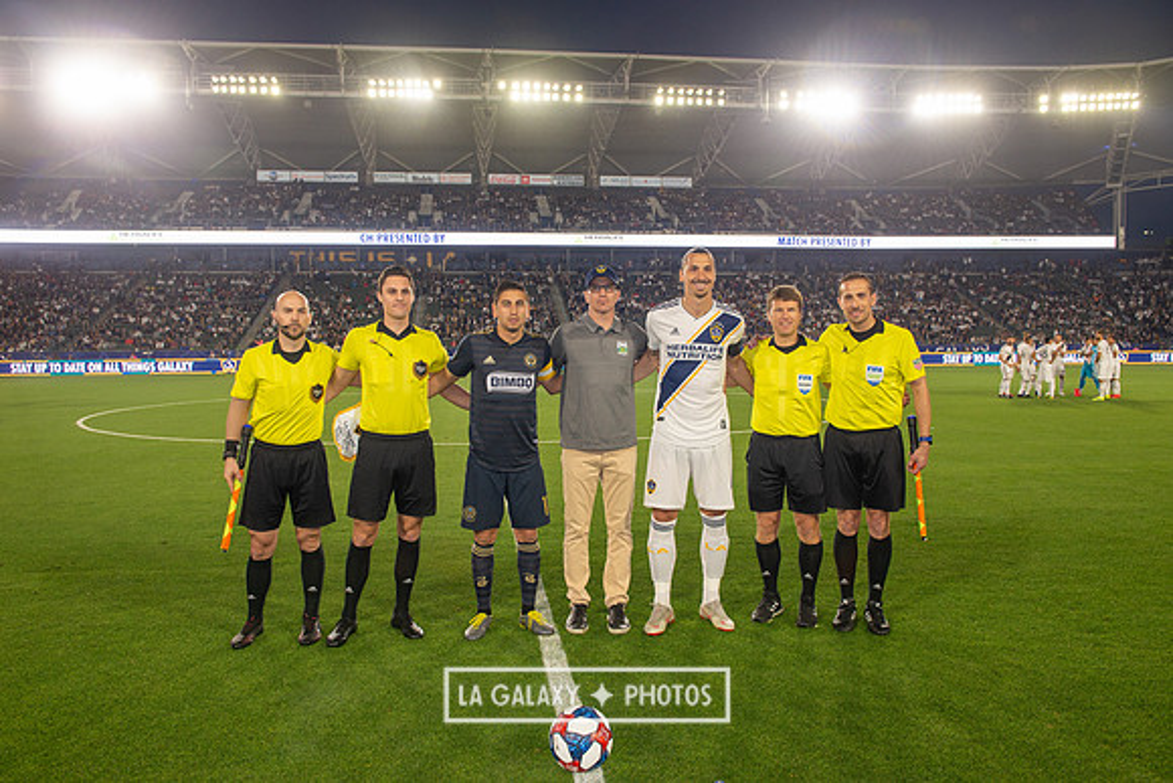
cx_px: 586
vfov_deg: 46.4
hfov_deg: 65.5
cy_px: 392
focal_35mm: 28
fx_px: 913
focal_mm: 28
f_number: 6.3
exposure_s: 1/160
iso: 640
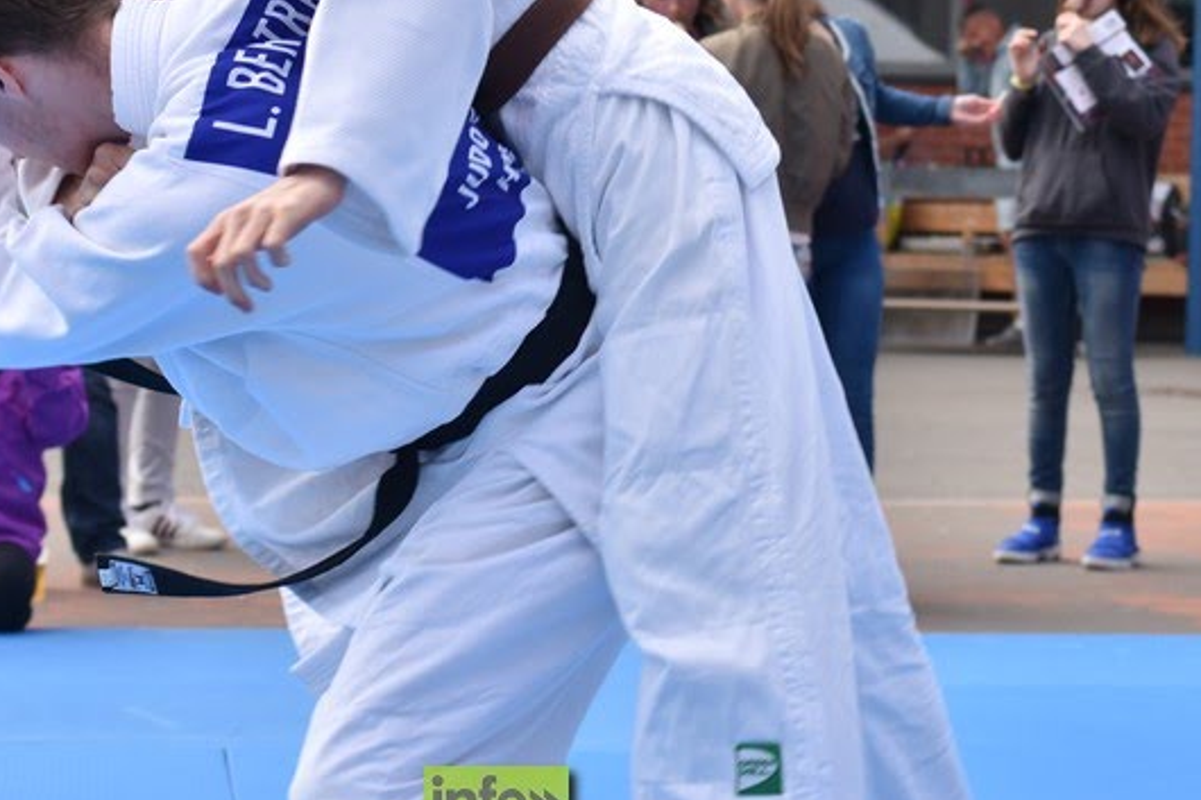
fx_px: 4836
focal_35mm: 145
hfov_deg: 14.2
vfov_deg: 9.4
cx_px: 496
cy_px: 117
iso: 100
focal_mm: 50
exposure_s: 1/500
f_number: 4.5
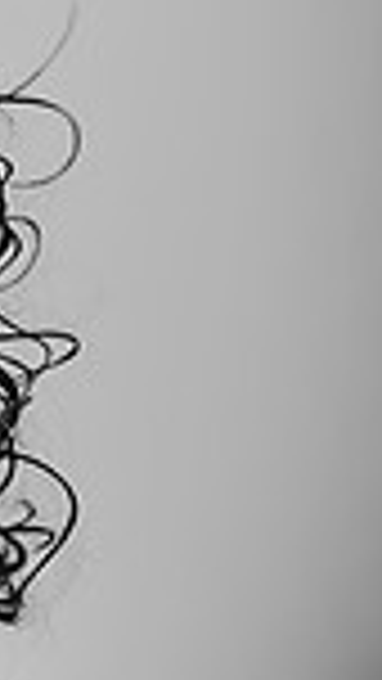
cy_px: 106
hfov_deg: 4.2
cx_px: -786
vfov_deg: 7.6
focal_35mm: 282
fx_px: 5075
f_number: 2.8
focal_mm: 70
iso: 2000
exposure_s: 1/125
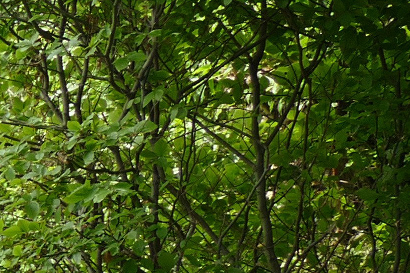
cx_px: -942
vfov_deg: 6.4
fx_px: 2415
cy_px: 374
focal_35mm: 212
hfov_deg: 7.9
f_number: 3
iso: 125
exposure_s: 1/640
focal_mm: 11.6
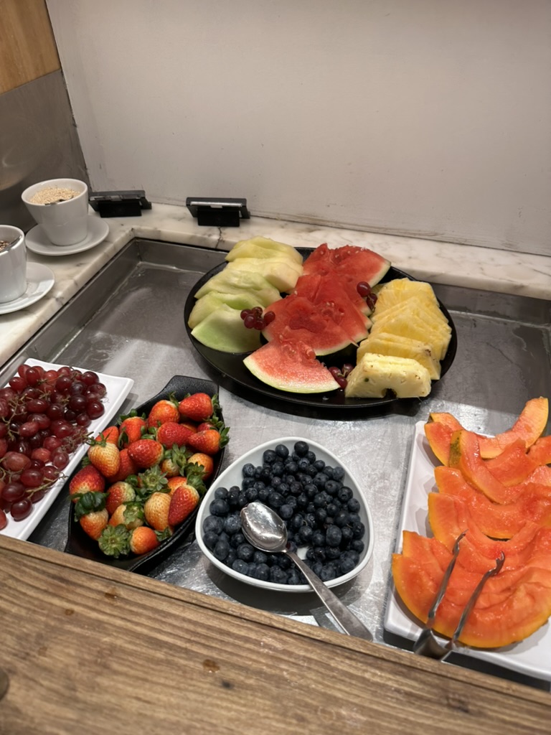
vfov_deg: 71.6
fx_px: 509
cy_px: 368
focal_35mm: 24
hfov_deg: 56.8
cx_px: 276
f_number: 1.78
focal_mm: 6.86
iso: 64
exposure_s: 1/100
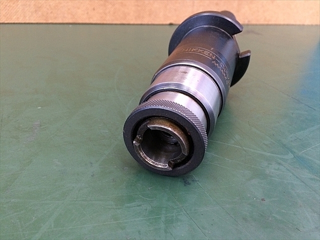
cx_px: 160
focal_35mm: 29
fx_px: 268
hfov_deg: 61.7
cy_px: 120
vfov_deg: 48.2
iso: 200
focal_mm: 4.15
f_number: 2.2
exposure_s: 1/30
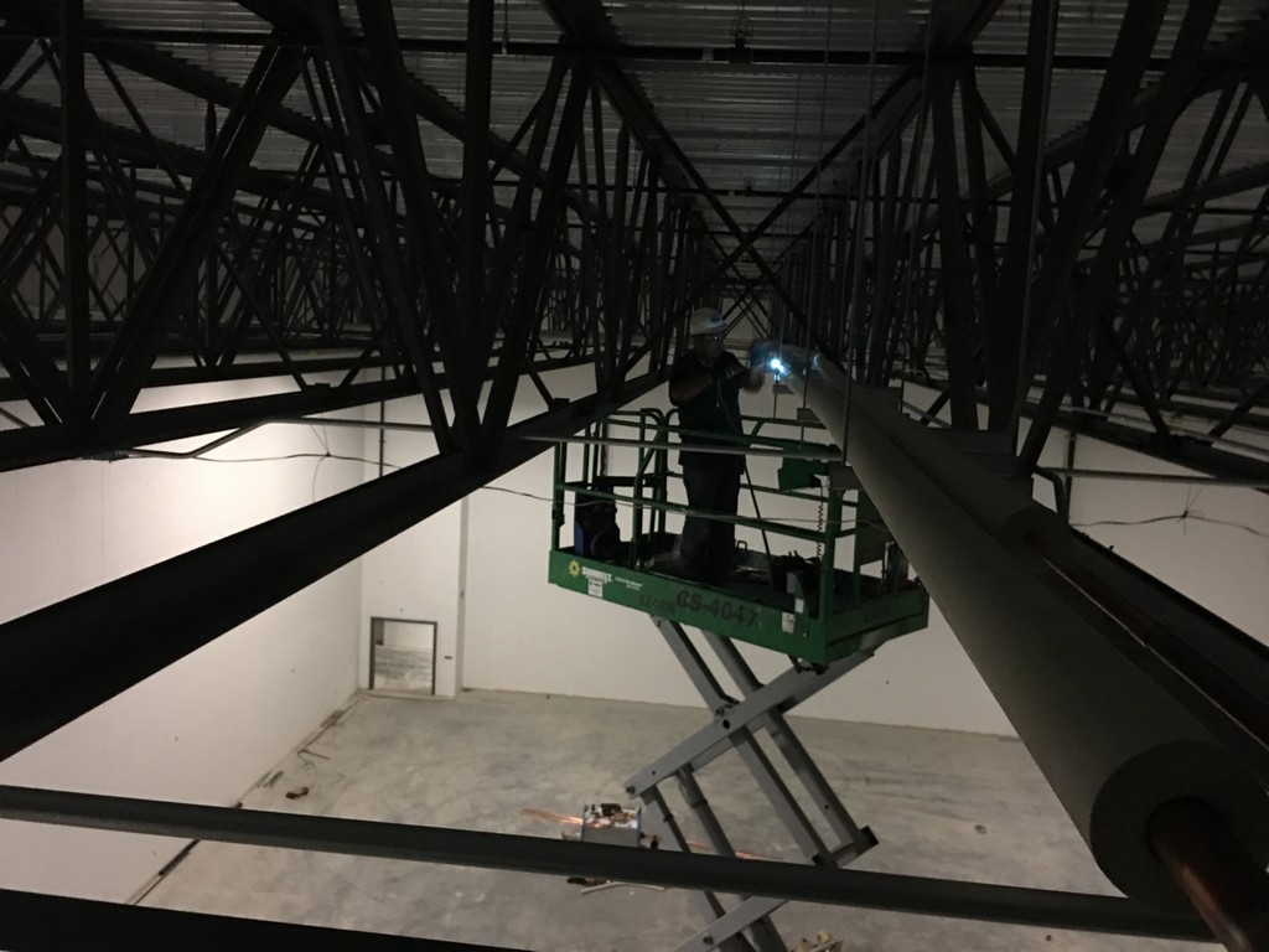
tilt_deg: -6.6
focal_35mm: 29
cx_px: 634
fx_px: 1063
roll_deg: -2.6
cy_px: 476
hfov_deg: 61.7
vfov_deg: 48.2
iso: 125
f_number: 2.2
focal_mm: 4.15
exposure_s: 1/4
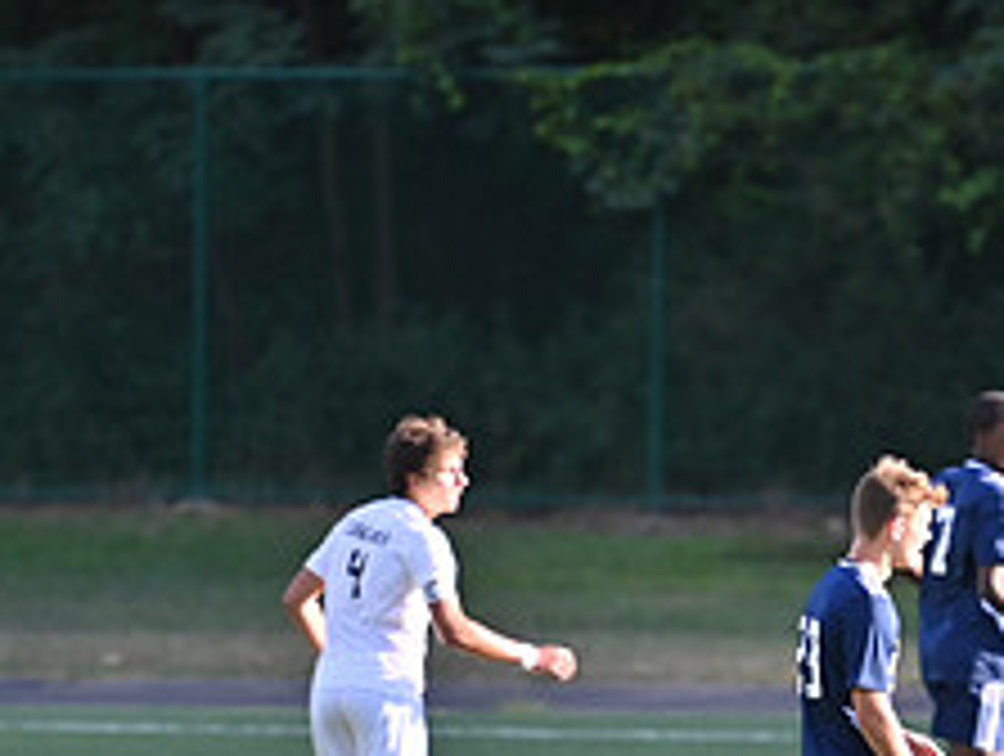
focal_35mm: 729
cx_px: 968
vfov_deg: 2.0
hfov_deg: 2.7
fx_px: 21178
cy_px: 754
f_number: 2.8
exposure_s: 1/1250
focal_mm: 195
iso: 200
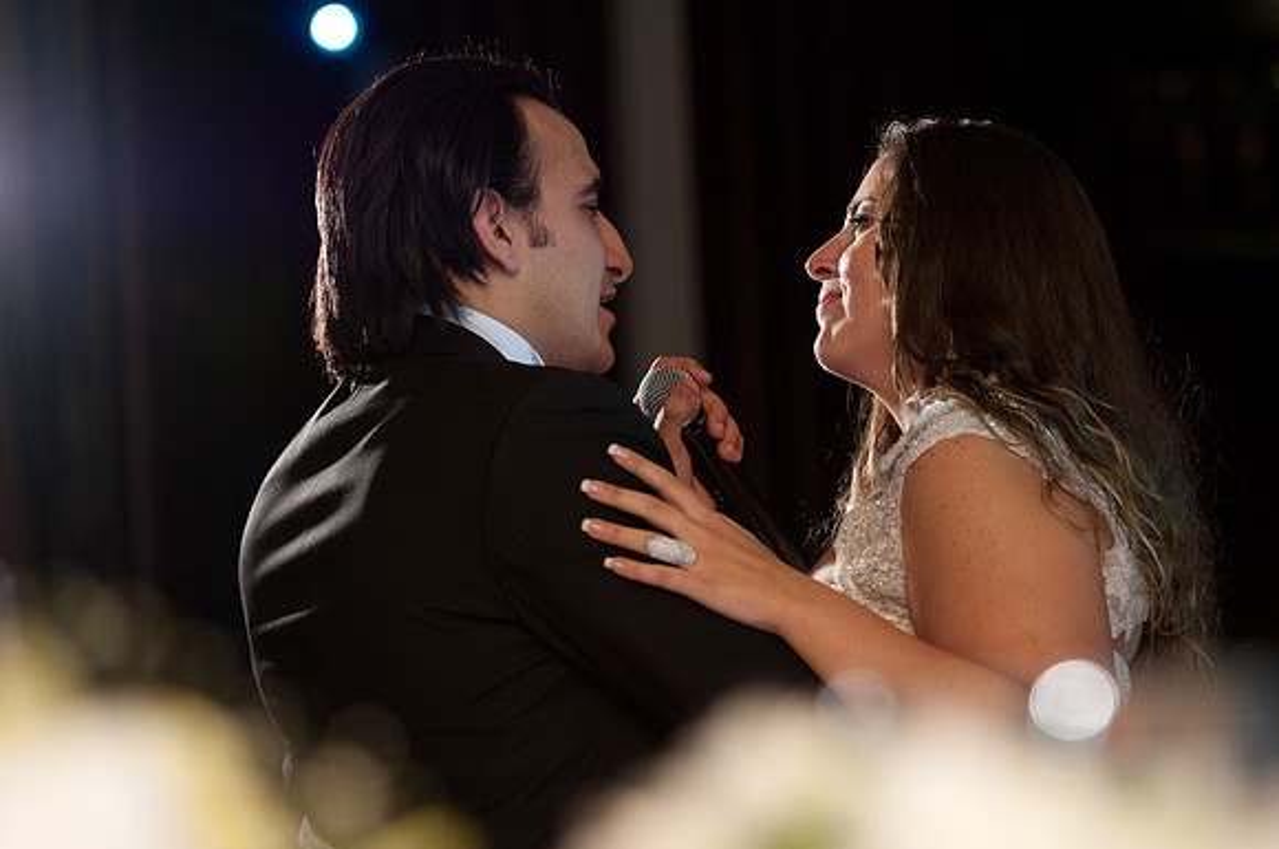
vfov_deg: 8.3
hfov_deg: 12.5
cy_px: 424
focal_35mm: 165
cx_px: 640
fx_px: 5854
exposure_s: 1/60
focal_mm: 110
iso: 500
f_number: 2.8
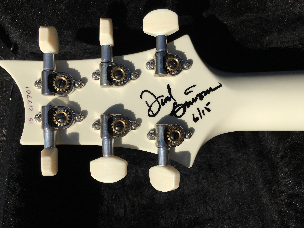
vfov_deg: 48.2
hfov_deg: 61.7
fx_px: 255
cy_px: 114
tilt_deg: -65.0
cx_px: 152
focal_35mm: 29
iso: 25
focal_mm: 4.15
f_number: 2.2
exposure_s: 1/4274
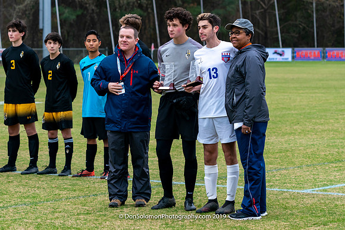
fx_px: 1353
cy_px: 91
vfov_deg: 9.7
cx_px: 196
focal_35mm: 141
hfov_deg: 14.5
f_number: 4.5
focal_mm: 100
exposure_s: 1/800
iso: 1250
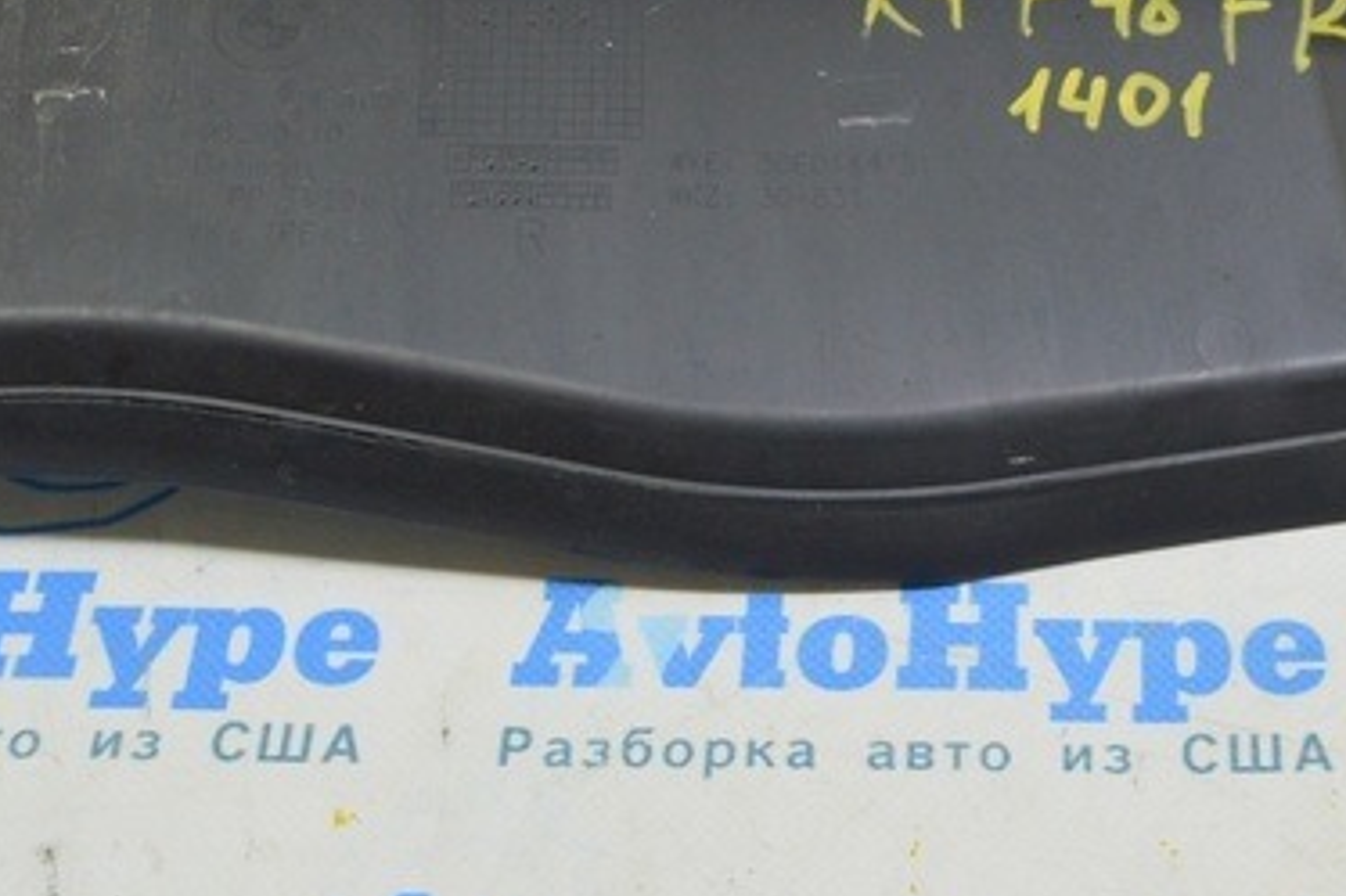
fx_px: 3527
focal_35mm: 94
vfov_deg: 14.3
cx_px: 1015
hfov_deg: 21.4
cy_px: 49
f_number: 5.6
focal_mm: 23
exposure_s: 1/20
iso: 400
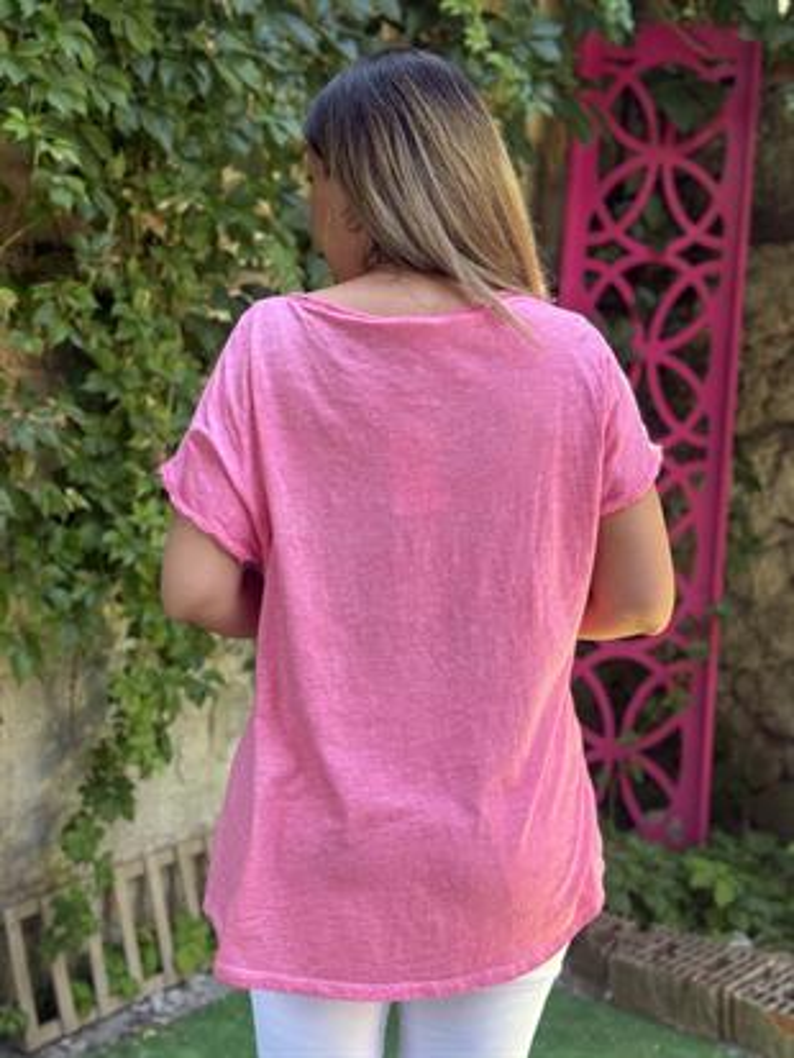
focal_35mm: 48
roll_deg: -1.7
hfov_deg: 30.3
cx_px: 397
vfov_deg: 39.6
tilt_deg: -5.6
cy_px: 529
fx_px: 1467
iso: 100
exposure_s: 1/243
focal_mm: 6.76
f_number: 1.78
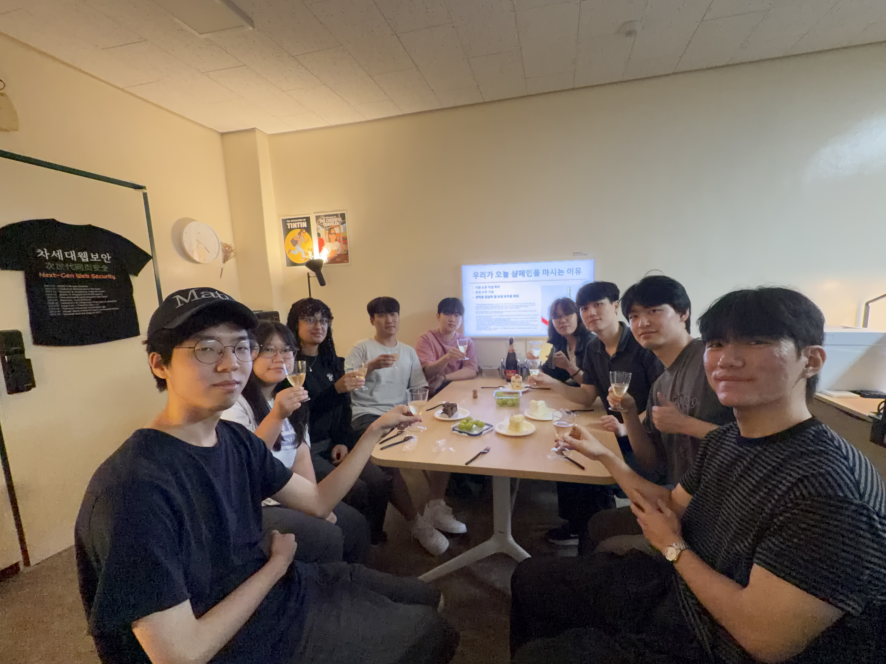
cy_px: 345
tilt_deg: -8.0
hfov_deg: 98.0
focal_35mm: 15
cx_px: 471
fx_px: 384
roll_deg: +2.1
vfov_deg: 81.7
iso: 640
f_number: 2.2
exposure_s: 1/60
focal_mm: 2.22
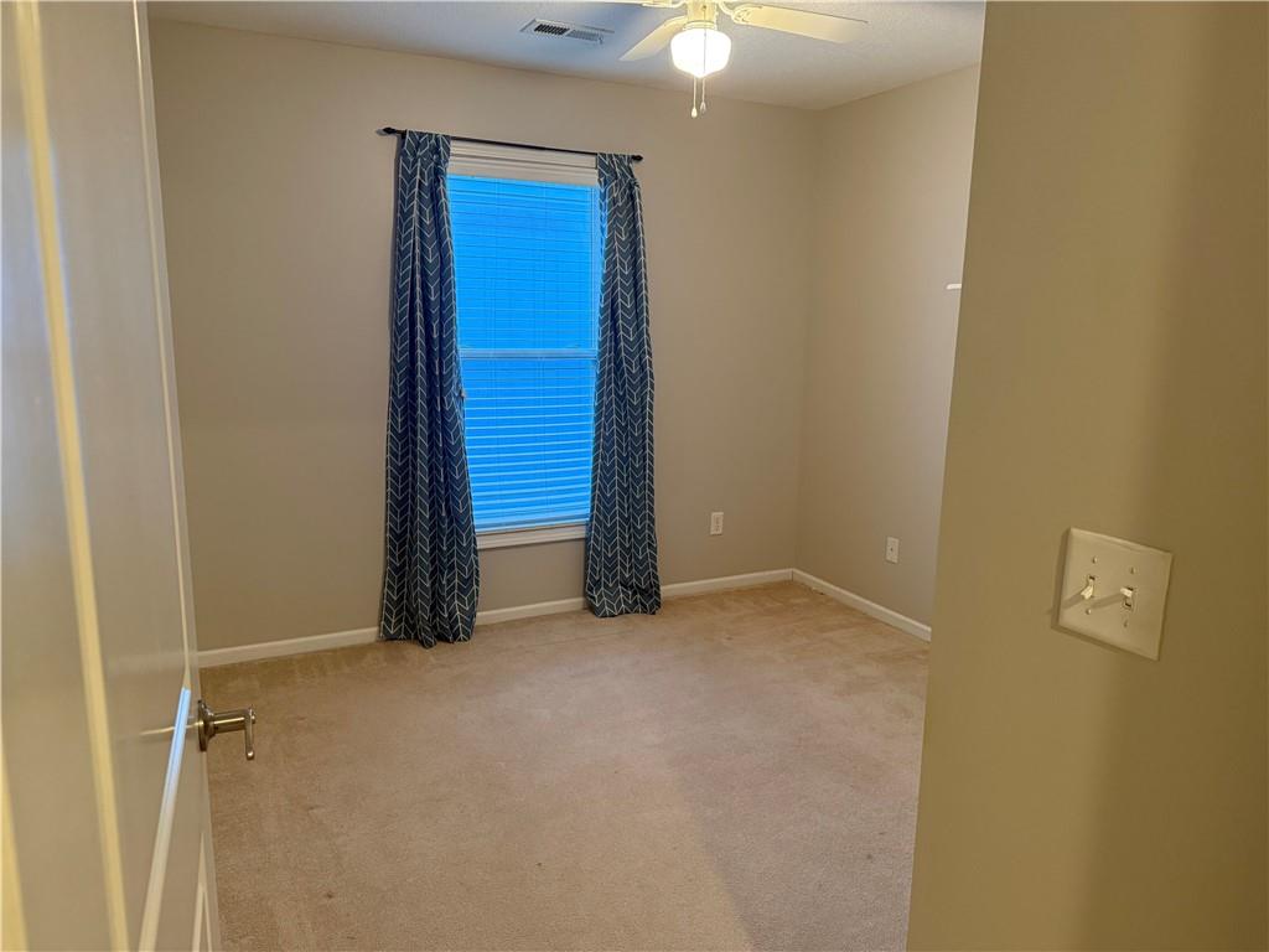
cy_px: 476
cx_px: 634
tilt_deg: -9.7
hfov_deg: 71.6
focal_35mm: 24
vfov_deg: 56.8
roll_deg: -1.2
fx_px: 880
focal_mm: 6.76
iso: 500
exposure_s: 1/60
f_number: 1.78
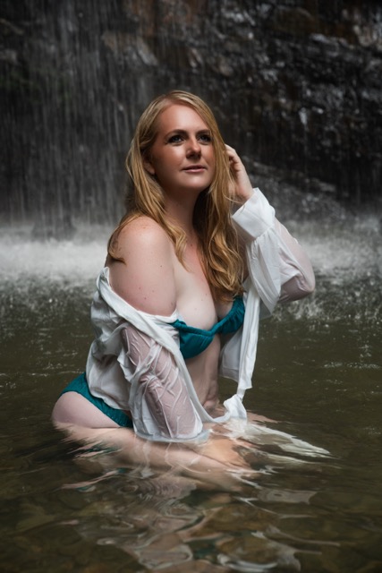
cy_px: 286
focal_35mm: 70
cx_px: 191
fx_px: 1113
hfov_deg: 19.5
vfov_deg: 28.8
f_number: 5
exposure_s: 1/80
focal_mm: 70
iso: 320
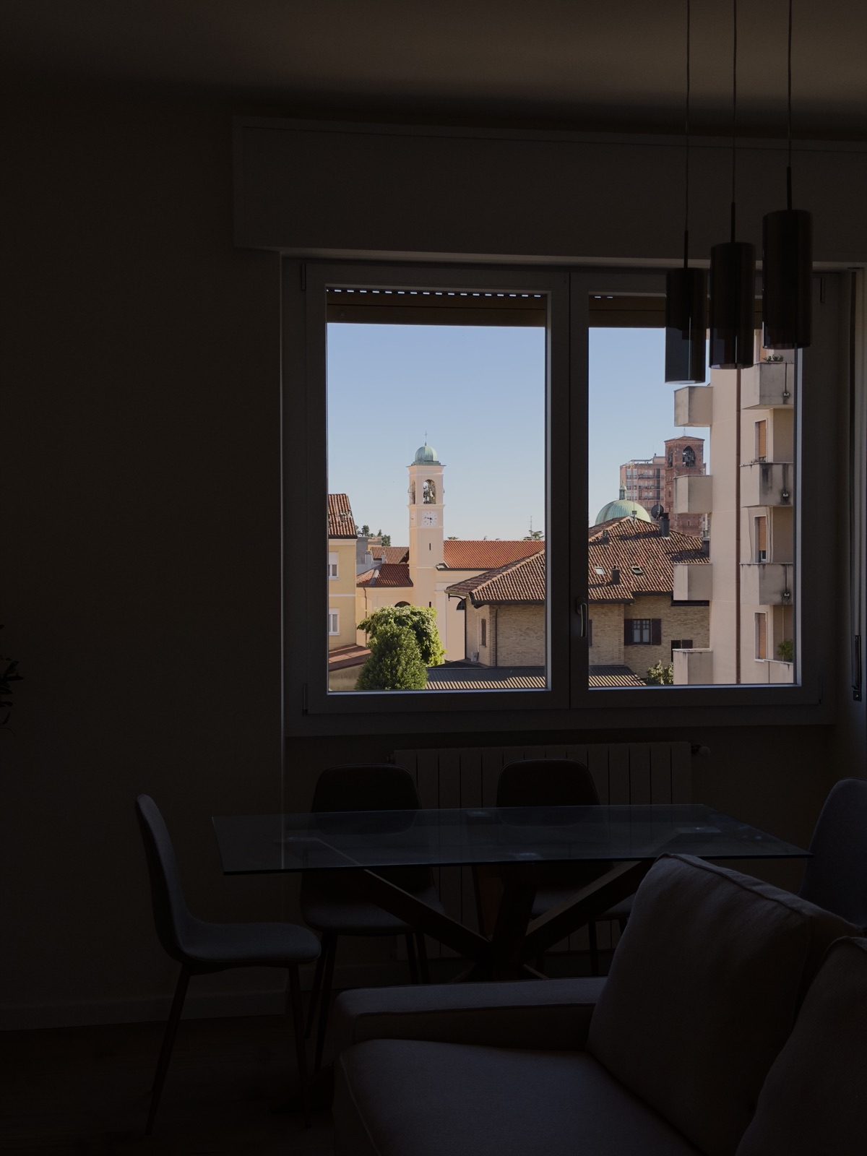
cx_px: 434
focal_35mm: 48
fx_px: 1603
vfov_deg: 39.7
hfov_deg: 30.3
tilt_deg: -1.1
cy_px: 578
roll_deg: -0.3
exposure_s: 1/2762
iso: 64
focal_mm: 6.76
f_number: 1.78
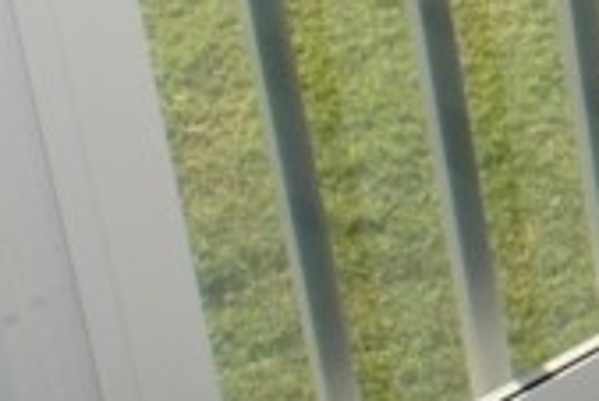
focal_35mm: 145
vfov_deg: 8.8
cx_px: 1329
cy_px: -477
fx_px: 2415
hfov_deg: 12.0
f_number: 7.1
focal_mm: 16
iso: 200
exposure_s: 1/80
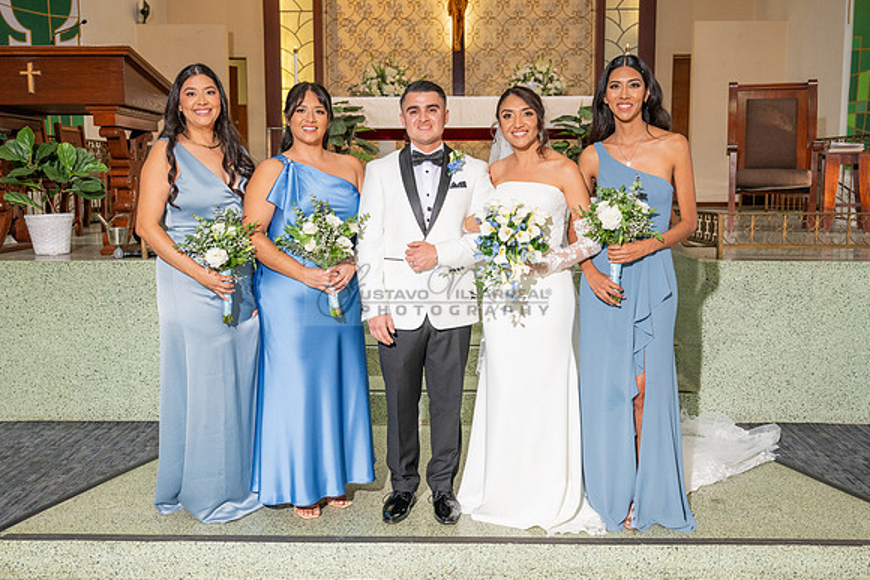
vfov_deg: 36.6
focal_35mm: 36
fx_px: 878
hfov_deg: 52.7
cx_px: 435
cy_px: 280
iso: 800
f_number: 4.5
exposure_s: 1/160
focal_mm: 33
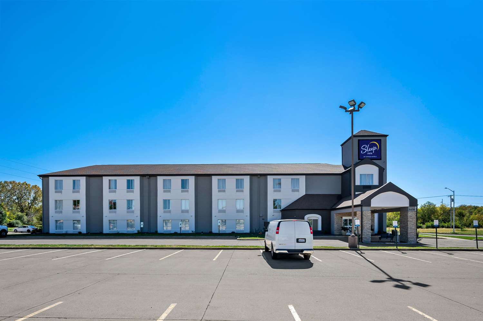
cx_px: 242
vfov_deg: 72.0
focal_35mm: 16
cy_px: 160
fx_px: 221
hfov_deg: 95.0
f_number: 8
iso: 400
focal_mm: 16.5
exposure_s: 1/1000
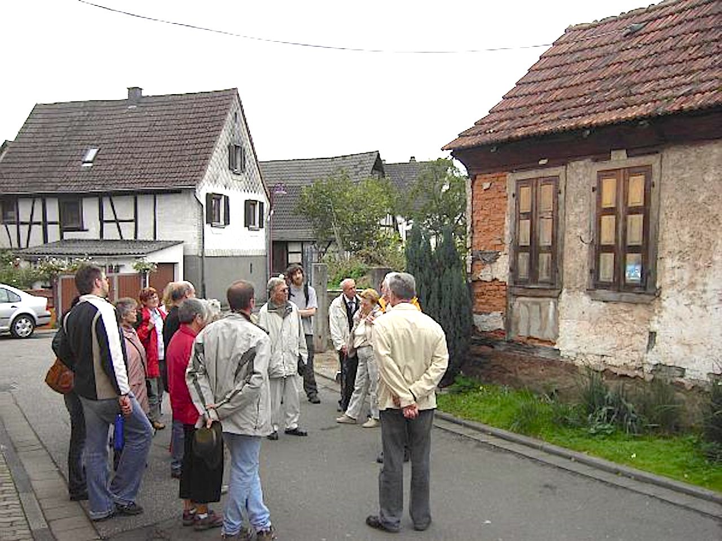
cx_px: 361
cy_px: 270
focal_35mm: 35
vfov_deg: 40.7
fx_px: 730
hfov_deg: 52.6
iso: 50
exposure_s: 1/94
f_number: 4.8
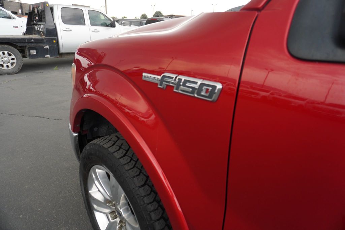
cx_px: 172
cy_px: 115
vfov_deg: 53.2
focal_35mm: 24
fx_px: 230
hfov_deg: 73.7
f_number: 4
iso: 320
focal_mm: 16
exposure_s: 1/160
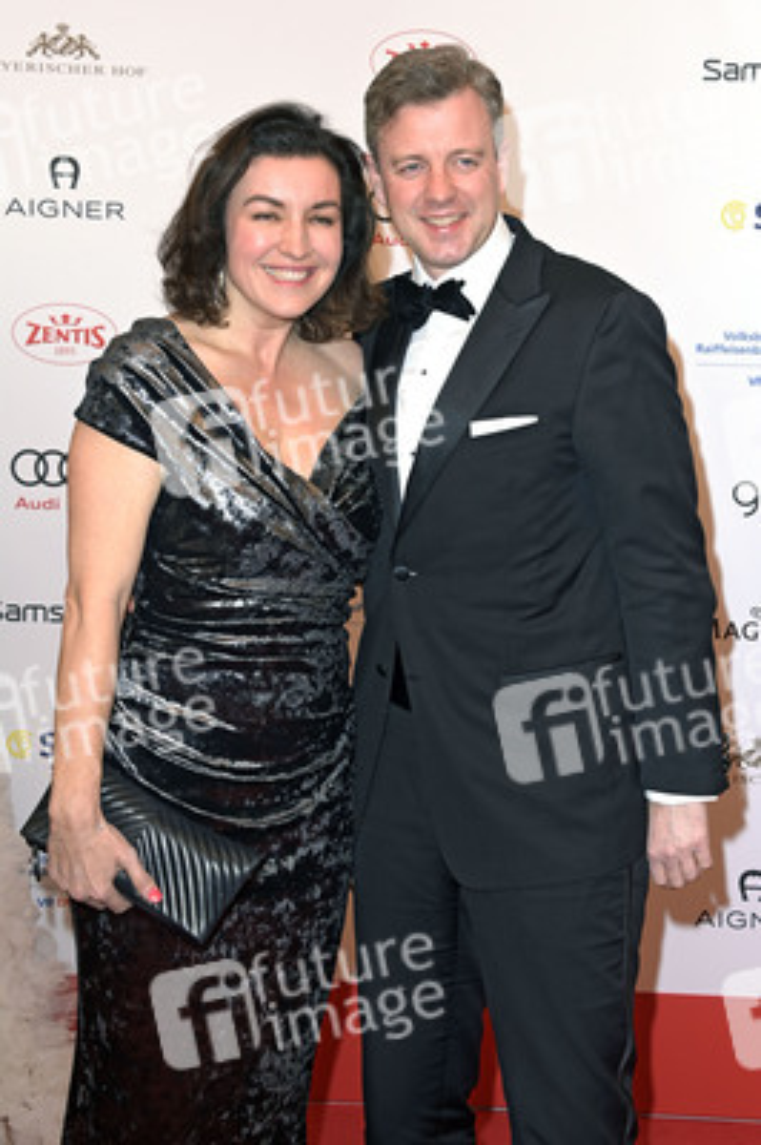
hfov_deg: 25.9
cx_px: 380
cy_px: 572
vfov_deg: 38.2
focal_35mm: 52
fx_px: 1652
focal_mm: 52
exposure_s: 1/250
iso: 400
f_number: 6.3
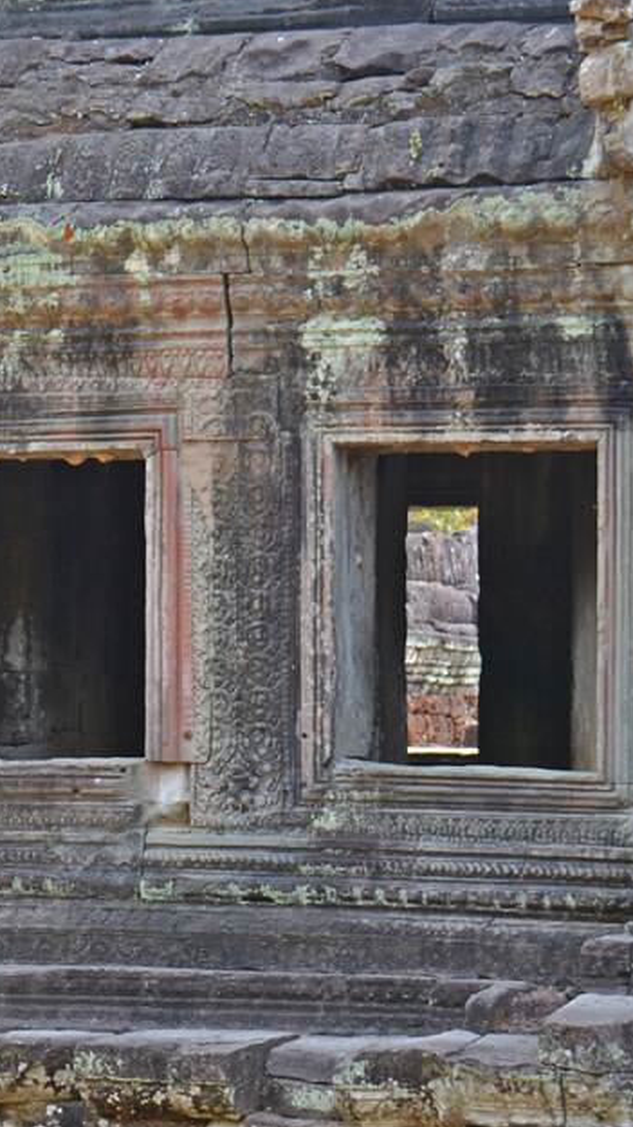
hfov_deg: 7.9
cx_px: -110
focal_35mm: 153
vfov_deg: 14.1
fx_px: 4571
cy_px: 656
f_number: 5.6
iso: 280
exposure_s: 1/125
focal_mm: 52
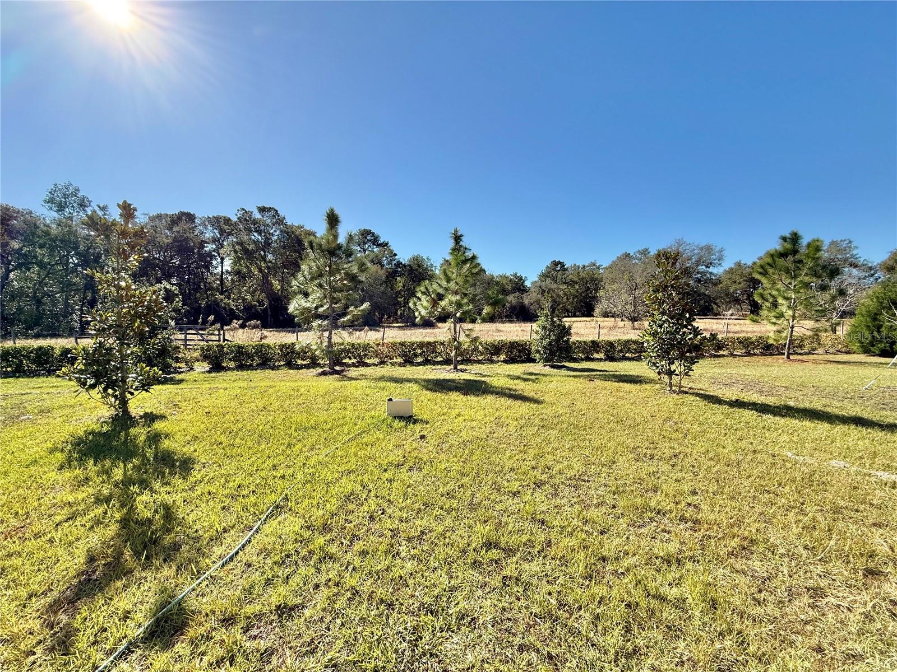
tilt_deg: -4.0
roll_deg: +0.0
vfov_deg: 85.7
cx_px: 448
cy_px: 336
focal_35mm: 14
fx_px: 363
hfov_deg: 102.1
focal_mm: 2.22
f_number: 2.2
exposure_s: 1/1572
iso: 50
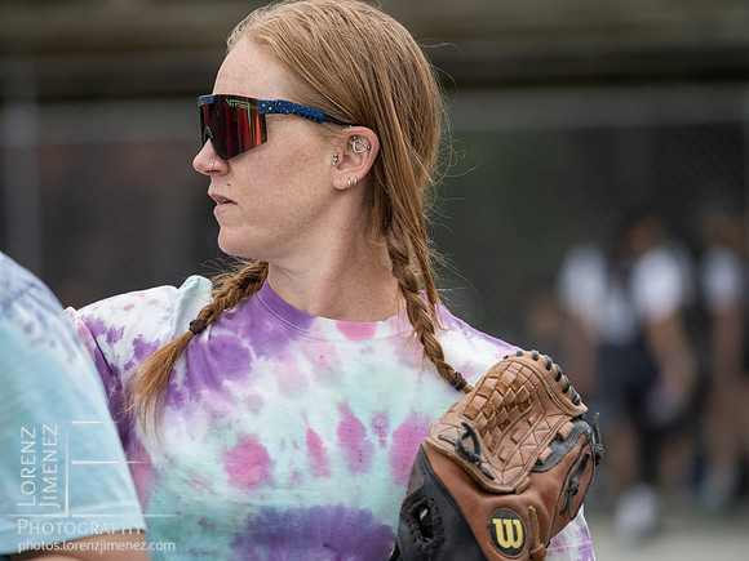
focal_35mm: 300
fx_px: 6491
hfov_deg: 6.6
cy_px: 280
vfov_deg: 5.0
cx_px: 374
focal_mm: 150
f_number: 2.8
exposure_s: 1/1600
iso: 1000
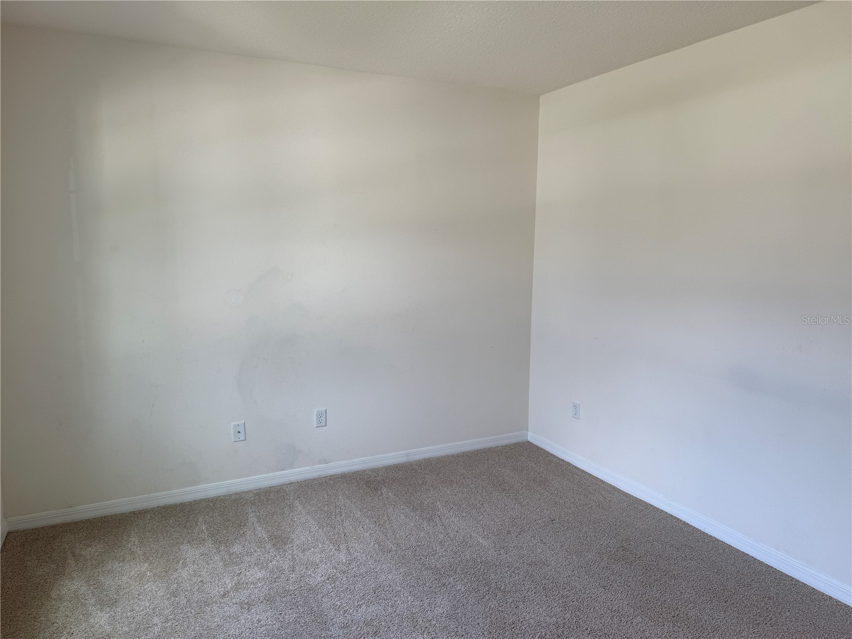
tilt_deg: -7.6
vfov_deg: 56.8
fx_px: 591
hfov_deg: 71.6
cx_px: 426
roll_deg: +0.4
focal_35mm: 24
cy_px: 320
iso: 64
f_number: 1.78
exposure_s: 1/212
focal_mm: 6.76
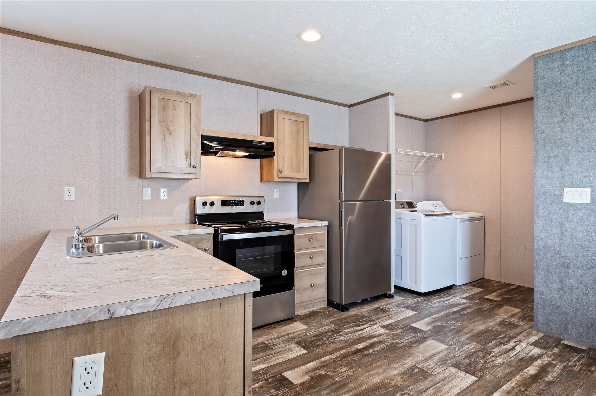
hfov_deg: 86.9
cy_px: 198
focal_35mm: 19
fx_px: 314
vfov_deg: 64.5
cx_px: 298
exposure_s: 1/2.5
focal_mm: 19
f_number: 6.3
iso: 125
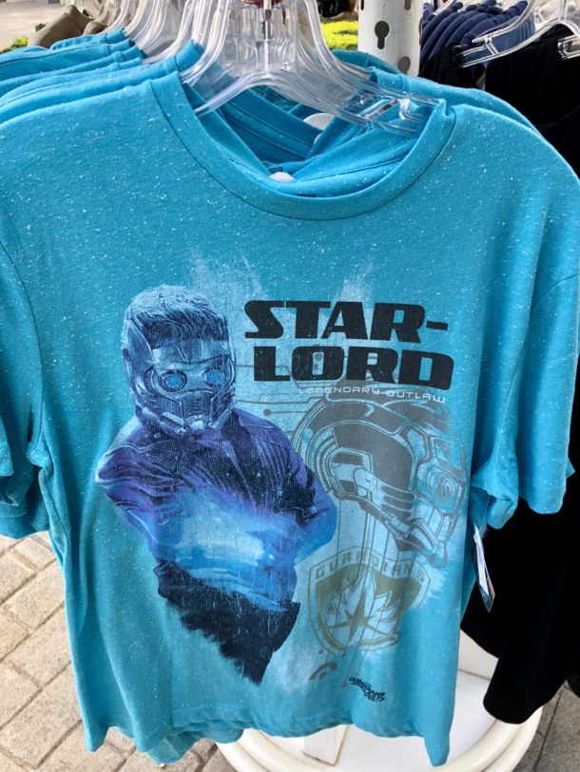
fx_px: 625
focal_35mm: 28
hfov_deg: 49.8
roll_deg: +1.3
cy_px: 386
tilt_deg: -33.4
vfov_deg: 63.4
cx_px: 290
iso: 20
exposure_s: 1/143
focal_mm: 4
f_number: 1.8
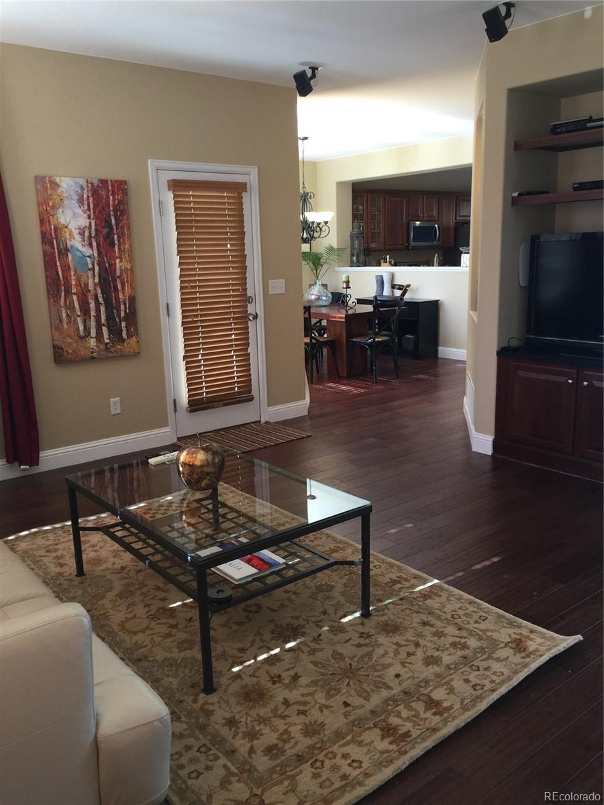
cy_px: 402
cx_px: 302
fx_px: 675
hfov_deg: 48.2
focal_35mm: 29
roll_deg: +0.7
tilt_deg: -12.1
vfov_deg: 61.7
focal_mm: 4.15
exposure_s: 1/30
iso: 50
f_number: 2.2
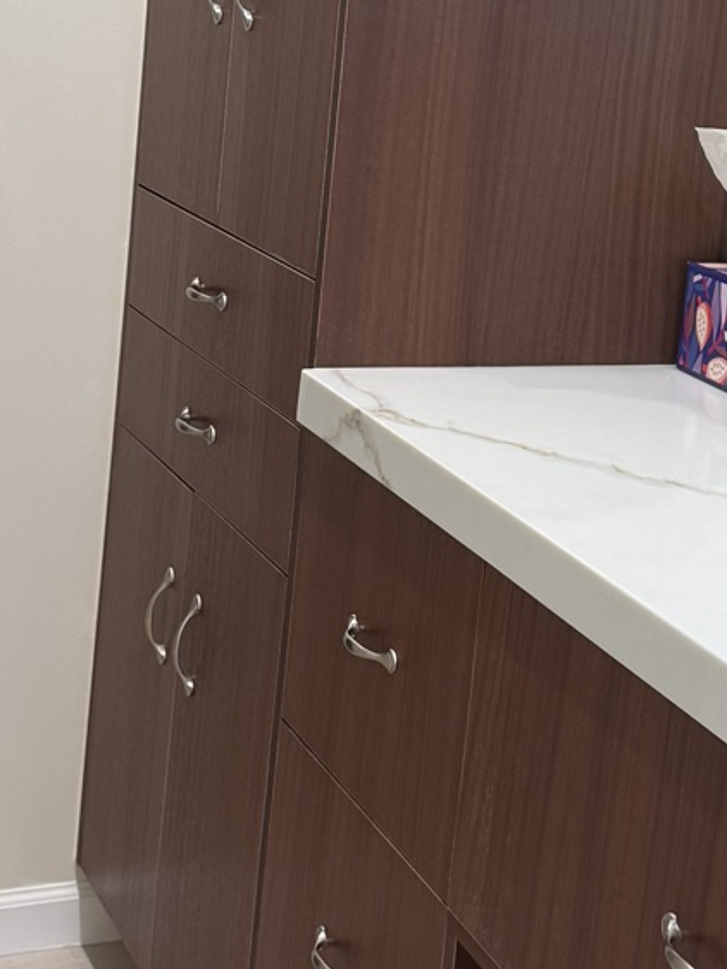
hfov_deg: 19.3
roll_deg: -6.9
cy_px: 174
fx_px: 2101
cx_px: 637
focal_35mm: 75
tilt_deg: -5.9
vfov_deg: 25.5
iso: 125
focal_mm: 6.76
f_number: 1.78
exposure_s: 1/120
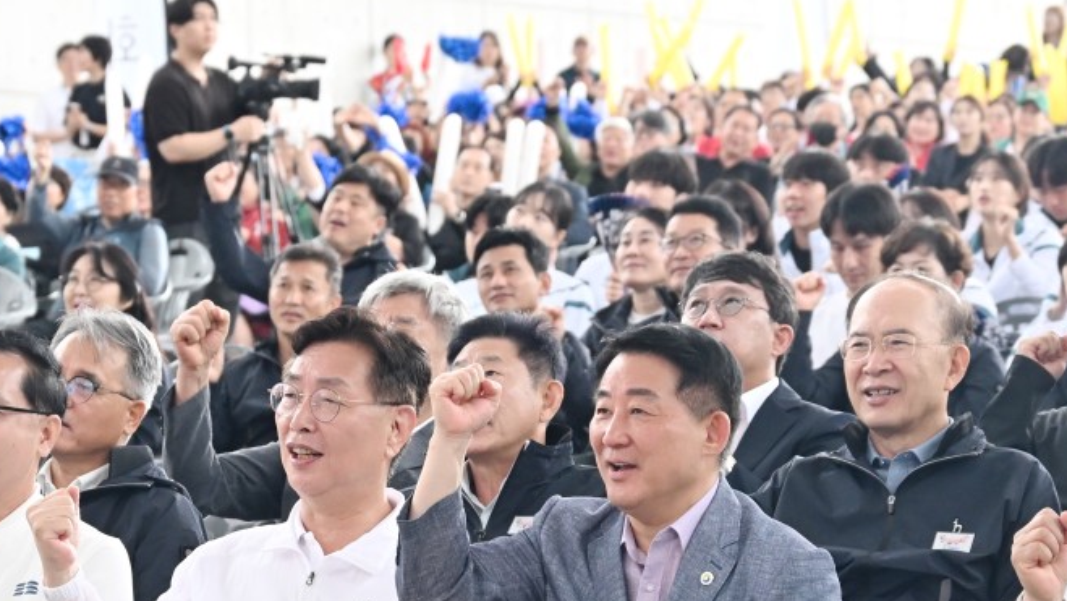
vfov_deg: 6.7
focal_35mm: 181
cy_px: 600
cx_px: 261
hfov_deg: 11.9
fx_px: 5122
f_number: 6.3
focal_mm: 89
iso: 2500
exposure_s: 1/160
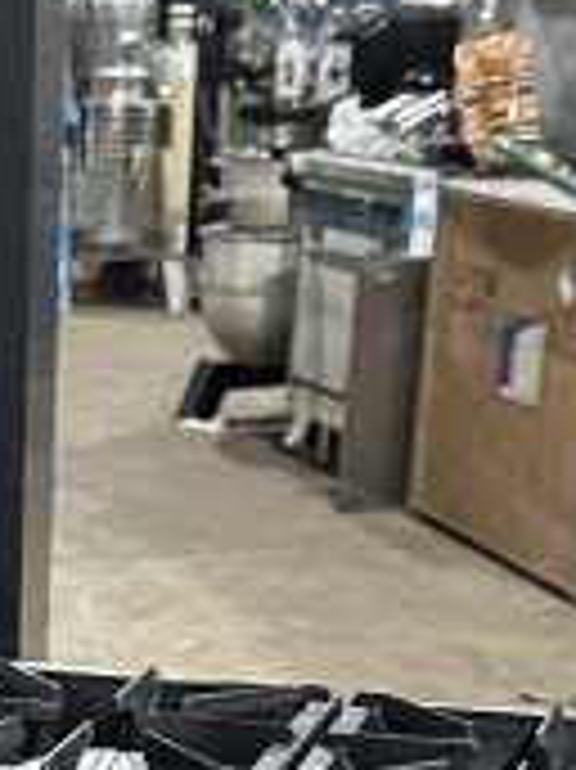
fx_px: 2532
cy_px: 1191
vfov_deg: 15.7
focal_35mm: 114
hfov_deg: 12.7
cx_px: -99
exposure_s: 1/60
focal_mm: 6.86
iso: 500
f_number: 1.78
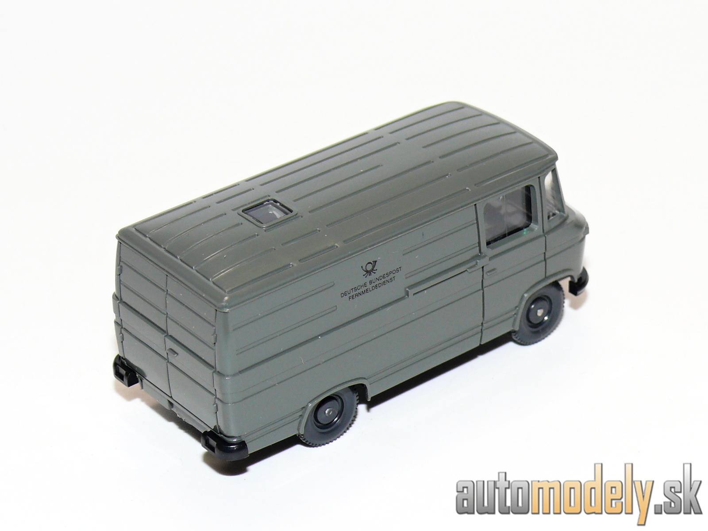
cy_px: 266
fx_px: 2250
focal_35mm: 110
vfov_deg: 13.5
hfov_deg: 17.9
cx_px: 354
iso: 100
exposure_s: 1/30
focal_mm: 14
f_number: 4
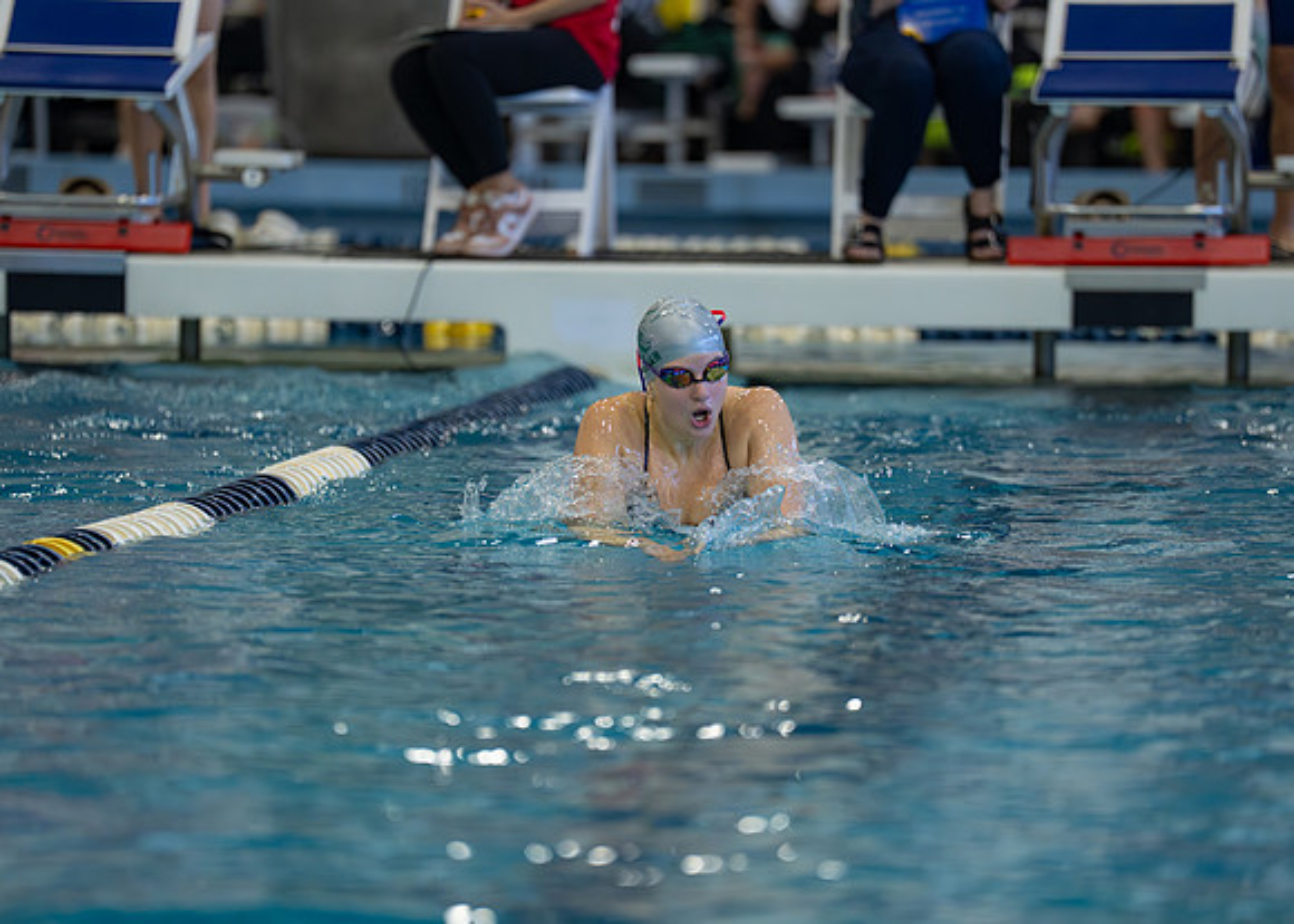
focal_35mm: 252
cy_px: 467
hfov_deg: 8.0
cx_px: 652
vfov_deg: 5.7
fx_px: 9273
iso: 2500
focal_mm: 200
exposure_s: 1/1000
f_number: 2.8
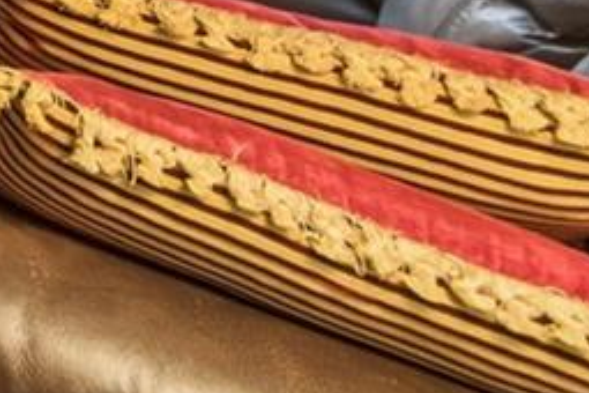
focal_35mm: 94
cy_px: -684
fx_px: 1538
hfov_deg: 12.1
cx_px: -1099
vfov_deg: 11.0
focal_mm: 10
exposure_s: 1.3
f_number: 7.1
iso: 100
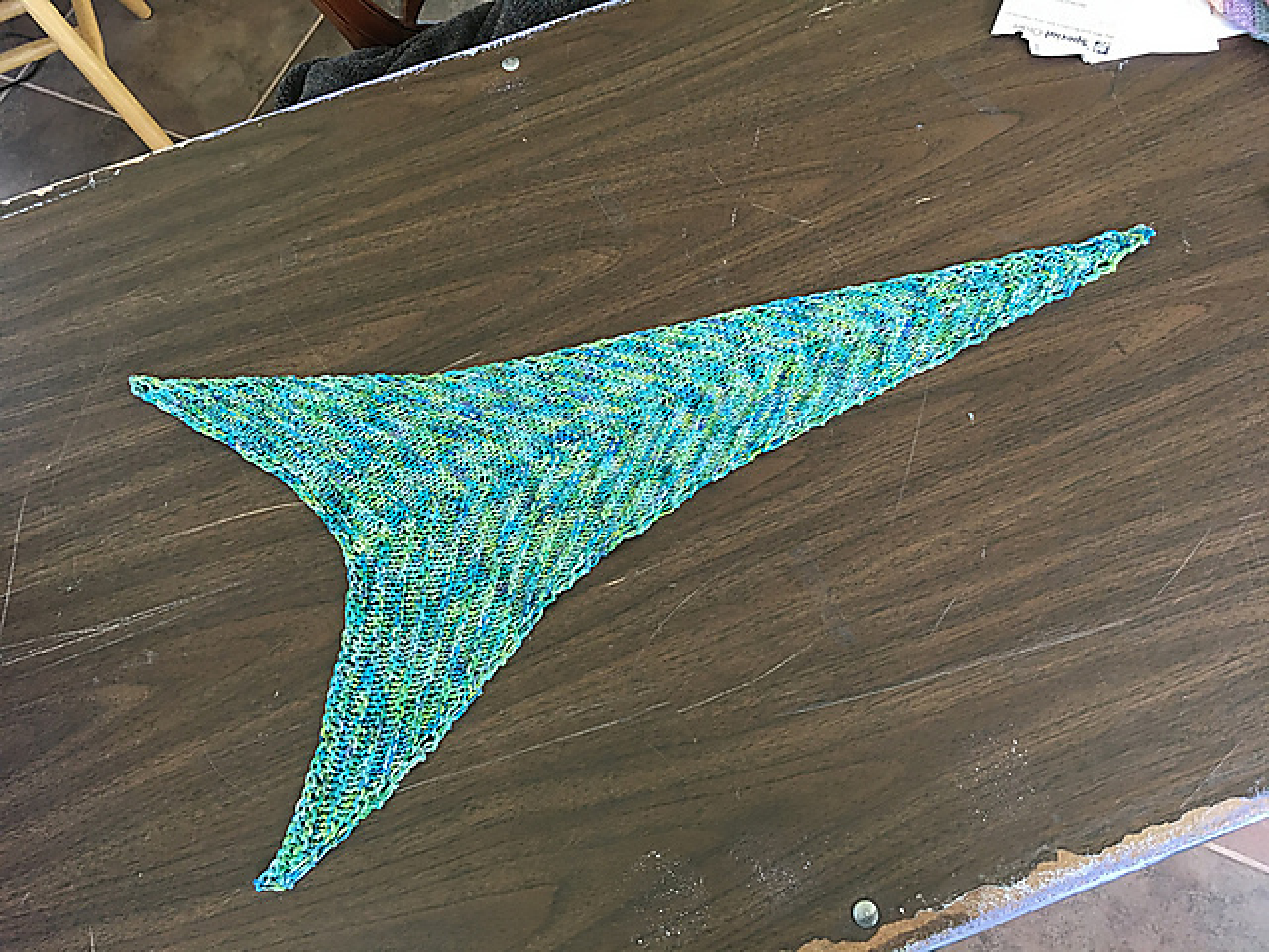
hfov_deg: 61.7
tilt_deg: -66.0
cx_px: 634
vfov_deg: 48.2
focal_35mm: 29
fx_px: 1063
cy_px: 476
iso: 40
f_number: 2.2
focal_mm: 4.15
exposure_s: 1/30
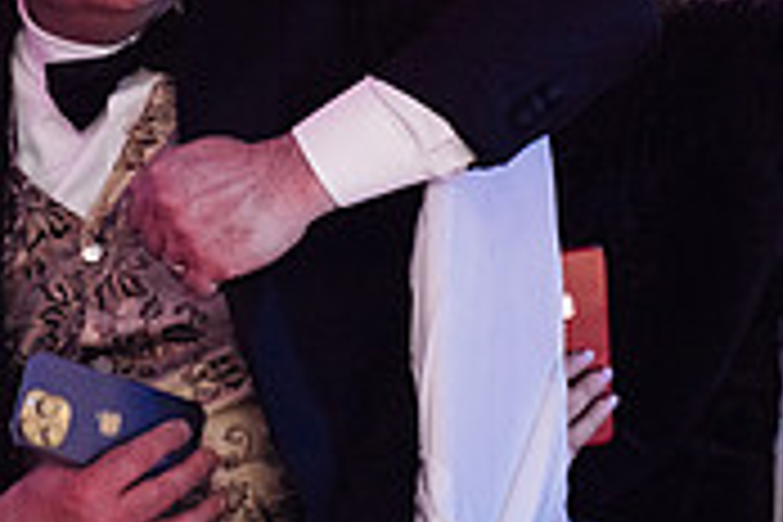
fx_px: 14484
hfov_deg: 3.1
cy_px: 137
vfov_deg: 2.1
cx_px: 288
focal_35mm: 666
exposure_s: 1/200
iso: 3200
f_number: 2.8
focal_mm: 200
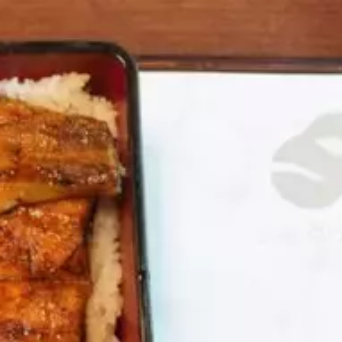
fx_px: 1162
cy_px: 356
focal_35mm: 104
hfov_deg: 16.4
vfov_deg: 16.3
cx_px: 7
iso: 1600
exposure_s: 1/40
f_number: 4.5
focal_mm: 26
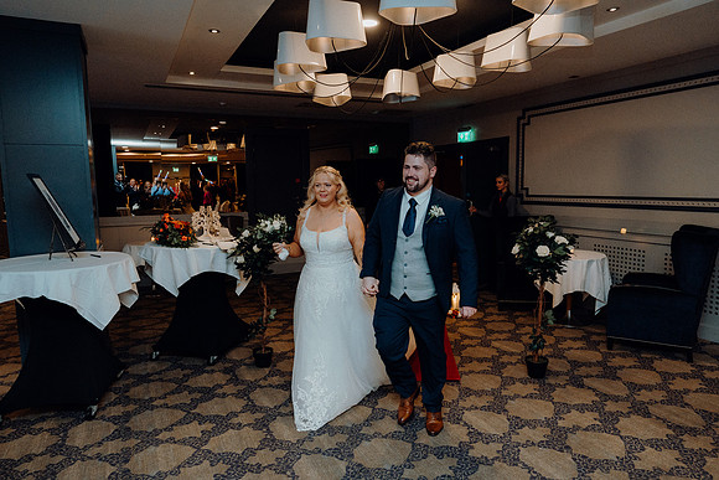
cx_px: 360
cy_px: 240
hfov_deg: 73.7
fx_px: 479
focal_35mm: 24
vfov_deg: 53.2
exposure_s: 1/160
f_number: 3.5
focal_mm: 24
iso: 2500
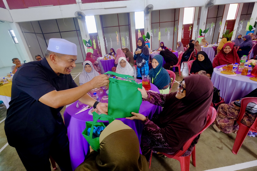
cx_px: 128
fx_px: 107
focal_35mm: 15
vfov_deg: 77.3
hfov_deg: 100.4
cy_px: 86
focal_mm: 10
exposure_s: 1/125
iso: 2000
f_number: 4
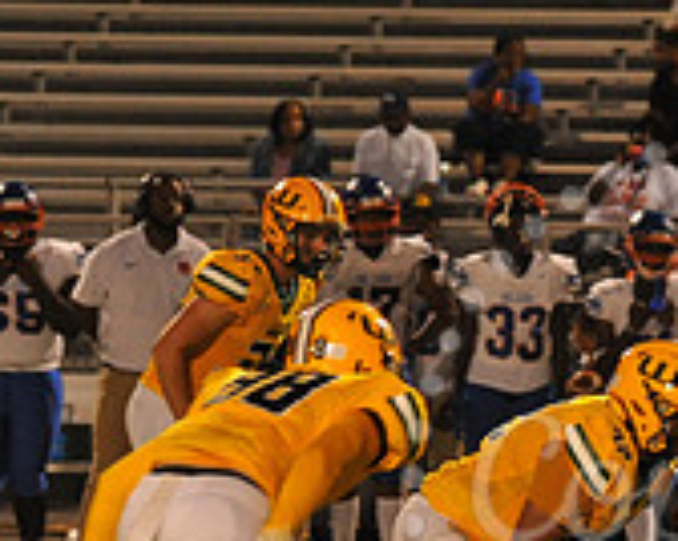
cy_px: 501
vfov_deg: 2.4
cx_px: 787
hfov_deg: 3.0
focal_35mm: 649
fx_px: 13008
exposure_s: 1/160
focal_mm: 200
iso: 3200
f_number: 5.6
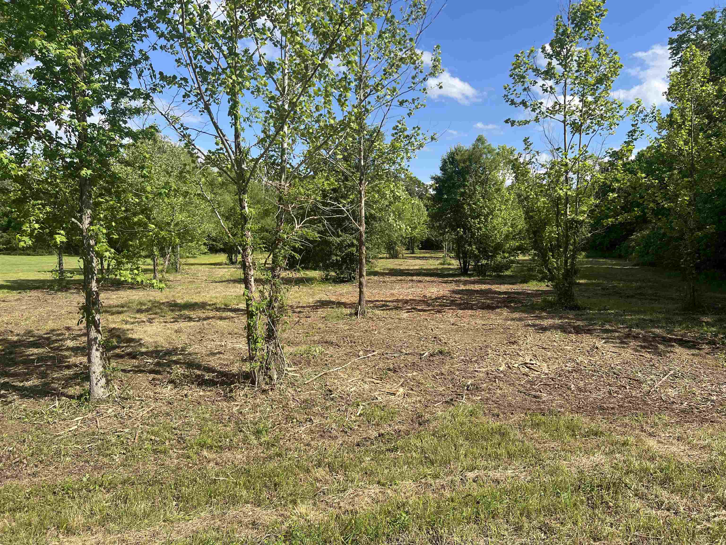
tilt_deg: -3.0
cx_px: 363
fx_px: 545
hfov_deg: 67.3
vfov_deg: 53.1
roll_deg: +0.7
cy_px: 272
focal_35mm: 26
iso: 50
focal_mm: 5.7
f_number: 1.5
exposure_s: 1/3077
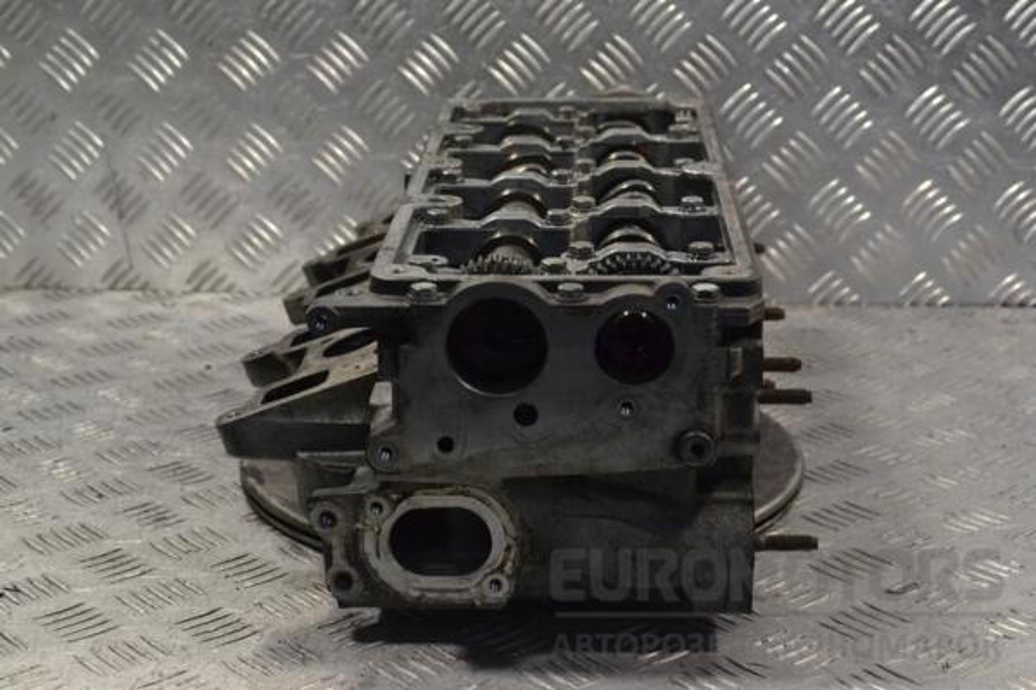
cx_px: 518
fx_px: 1942
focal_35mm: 68
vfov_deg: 20.2
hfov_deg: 29.9
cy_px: 345
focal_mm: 45
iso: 3200
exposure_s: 1/320
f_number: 9
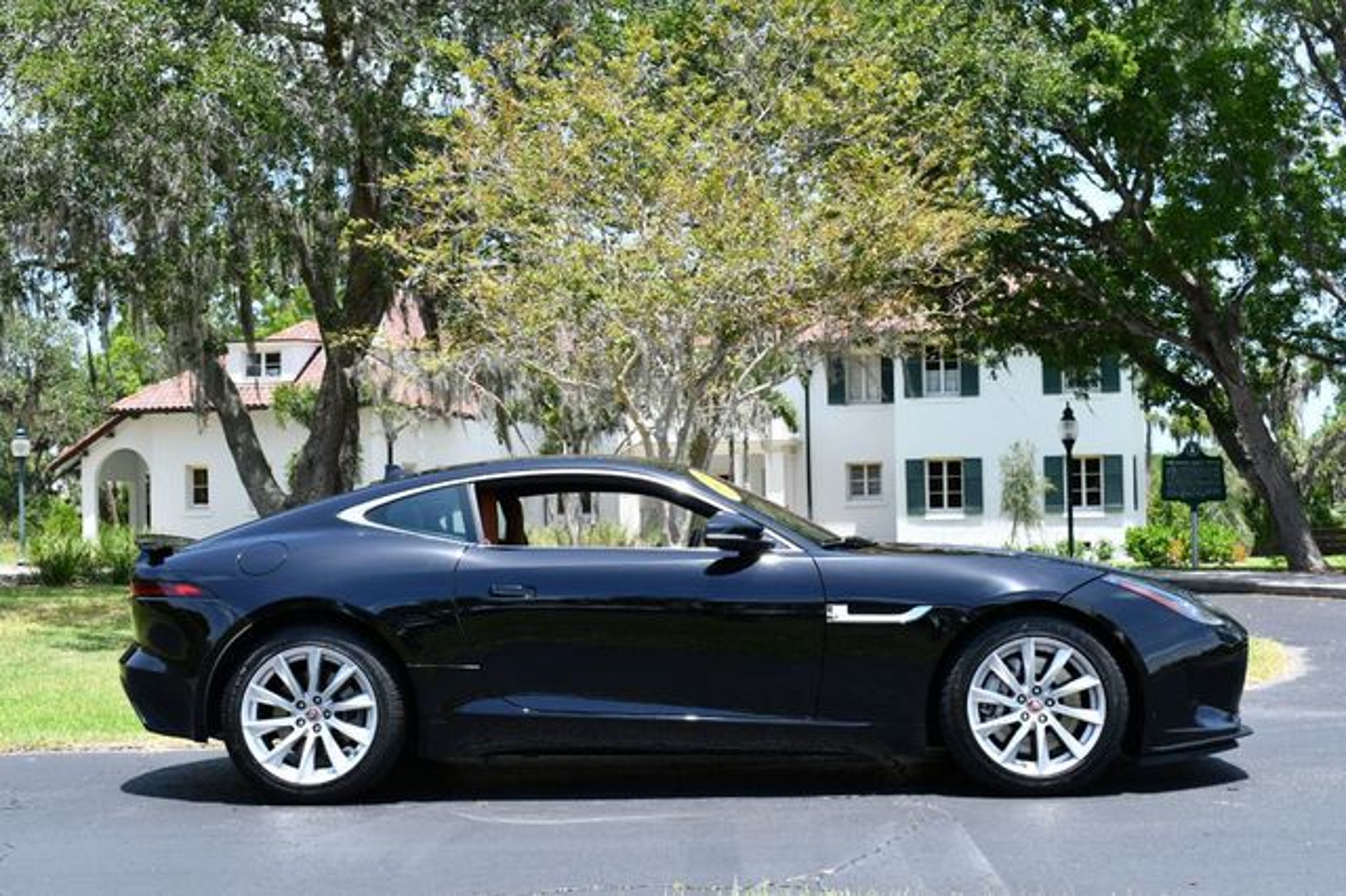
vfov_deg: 26.5
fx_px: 1906
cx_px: 673
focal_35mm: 51
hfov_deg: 38.9
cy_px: 448
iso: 180
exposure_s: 1/250
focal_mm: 34
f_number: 8
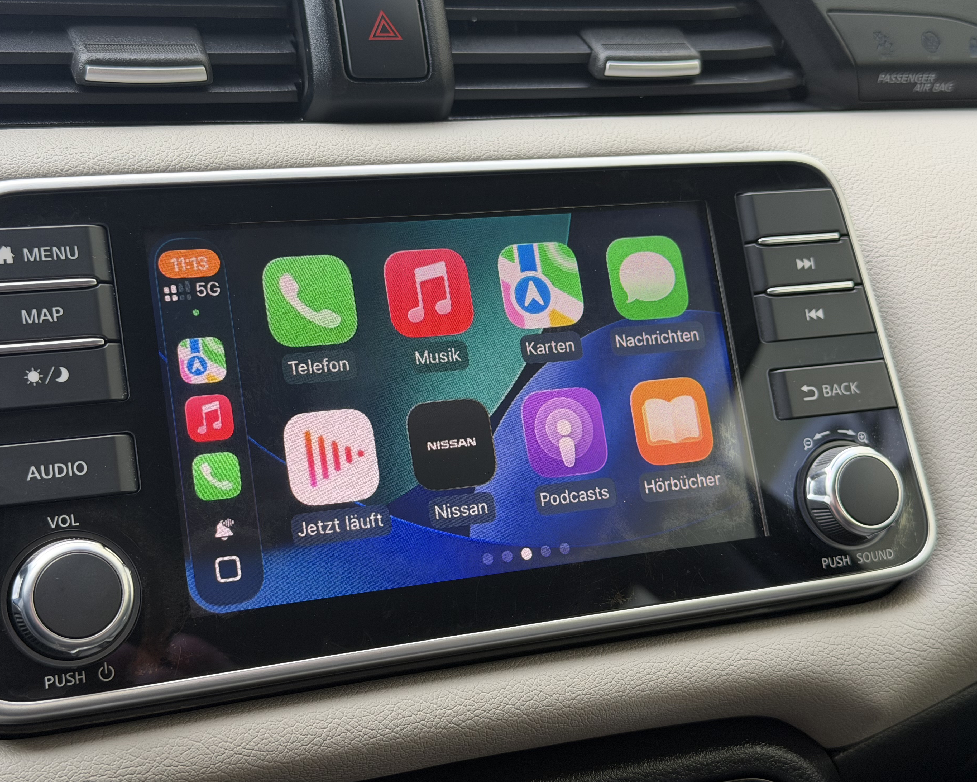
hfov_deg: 36.6
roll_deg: -3.6
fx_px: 1475
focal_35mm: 51
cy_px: 384
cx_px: 459
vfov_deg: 29.7
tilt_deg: -15.0
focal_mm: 6.76
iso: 64
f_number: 1.78
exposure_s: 1/182
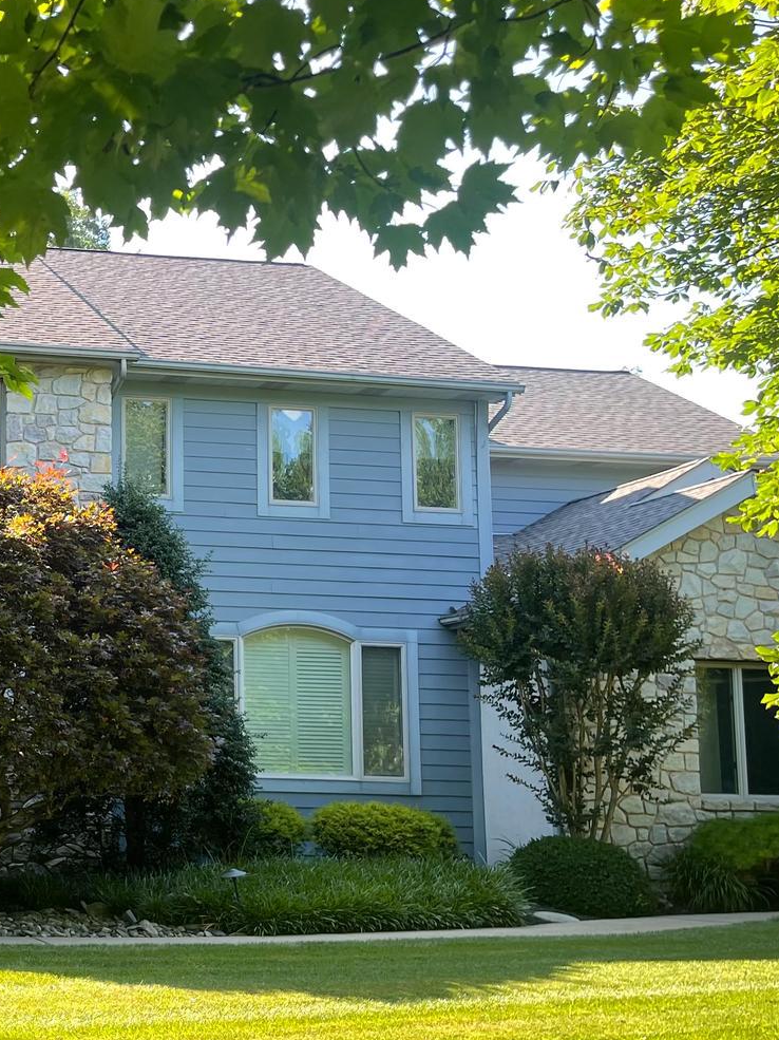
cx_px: -134
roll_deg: -1.1
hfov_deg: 25.4
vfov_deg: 36.8
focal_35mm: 52
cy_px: 592
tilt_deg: +5.7
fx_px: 1561
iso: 32
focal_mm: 5.1
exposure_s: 1/243
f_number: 1.6
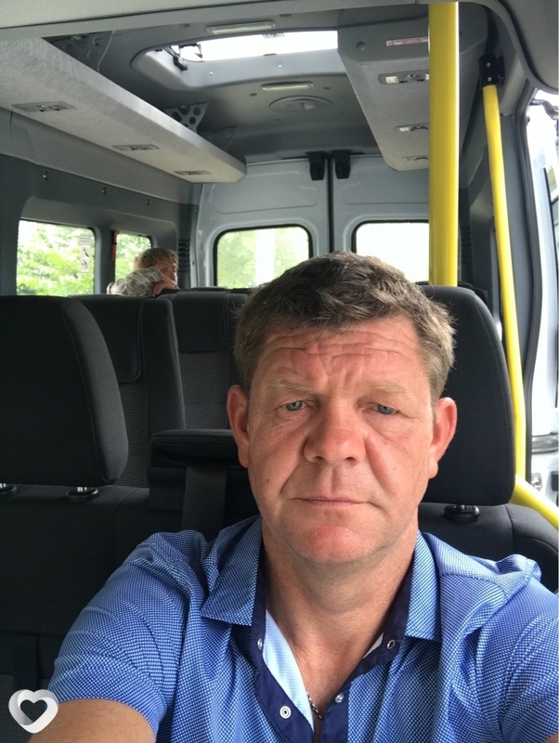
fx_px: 688
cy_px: 372
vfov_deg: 56.8
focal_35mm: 32
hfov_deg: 44.2
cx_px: 280
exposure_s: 1/100
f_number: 2.2
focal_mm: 2.87
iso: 32
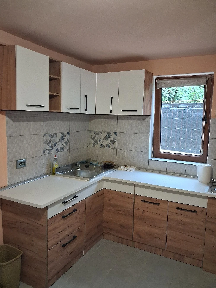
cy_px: 144
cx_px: 108
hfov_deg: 51.4
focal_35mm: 27
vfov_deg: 65.3
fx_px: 225
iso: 500
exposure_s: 1/60.2
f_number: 1.8
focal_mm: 4
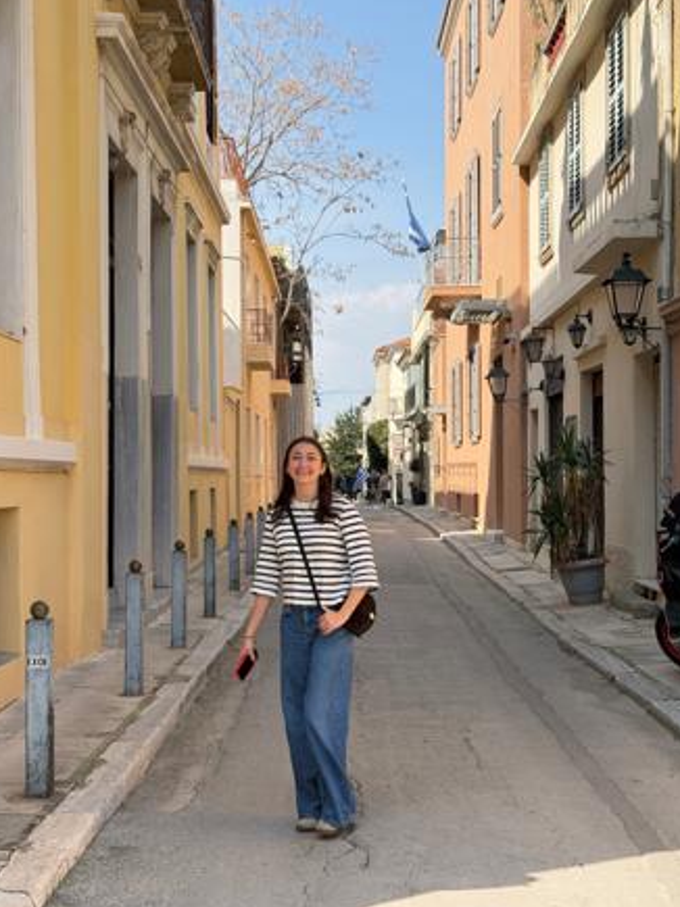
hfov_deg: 29.1
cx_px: 344
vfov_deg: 38.2
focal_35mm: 50
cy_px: 451
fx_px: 1310
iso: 64
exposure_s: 1/2976
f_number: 1.78
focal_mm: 6.76
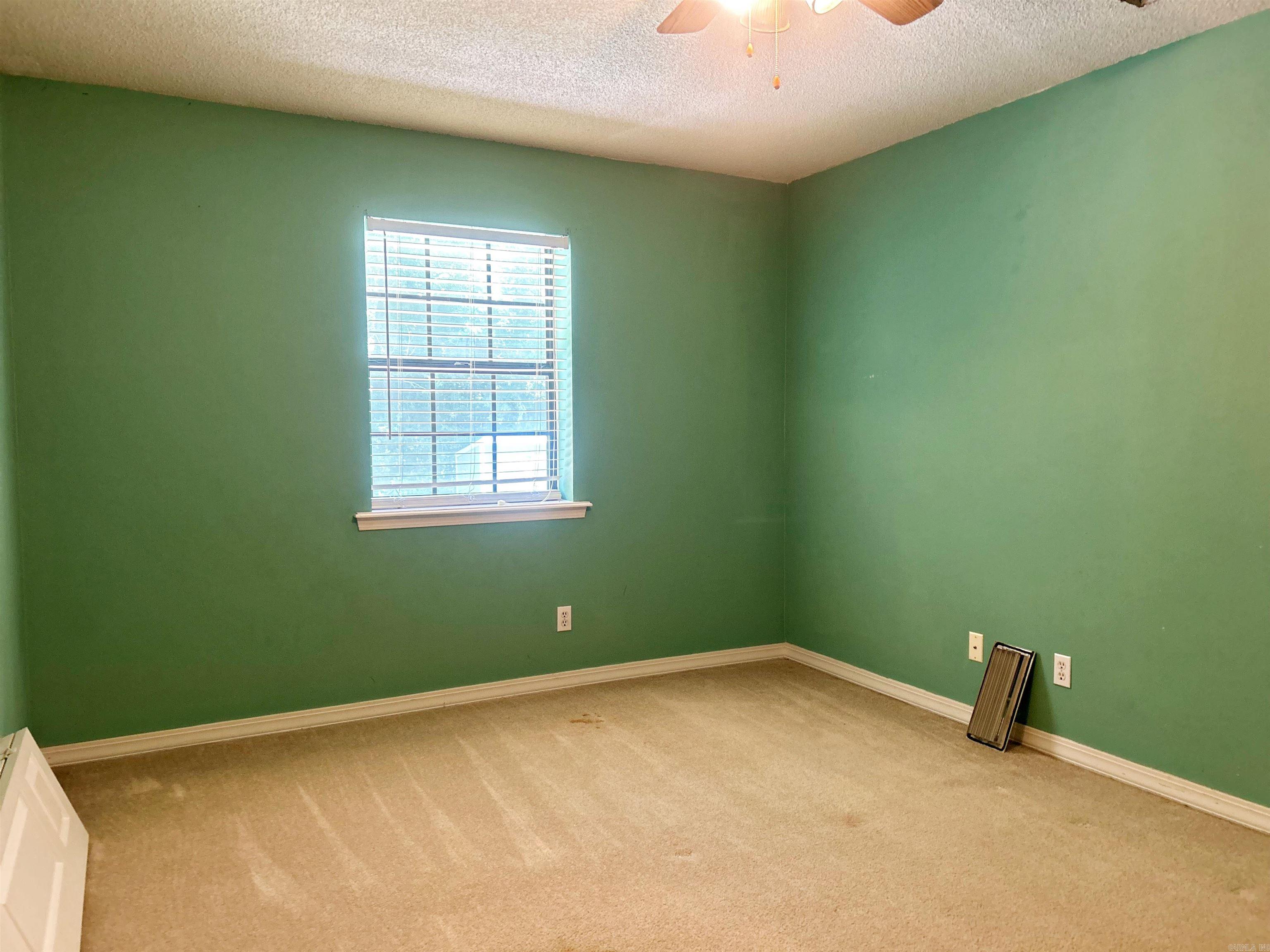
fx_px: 954
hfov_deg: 67.3
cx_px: 635
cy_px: 476
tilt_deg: -3.4
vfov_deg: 53.1
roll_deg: +0.5
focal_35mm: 26
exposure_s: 1/60
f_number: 1.5
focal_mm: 5.7
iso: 200
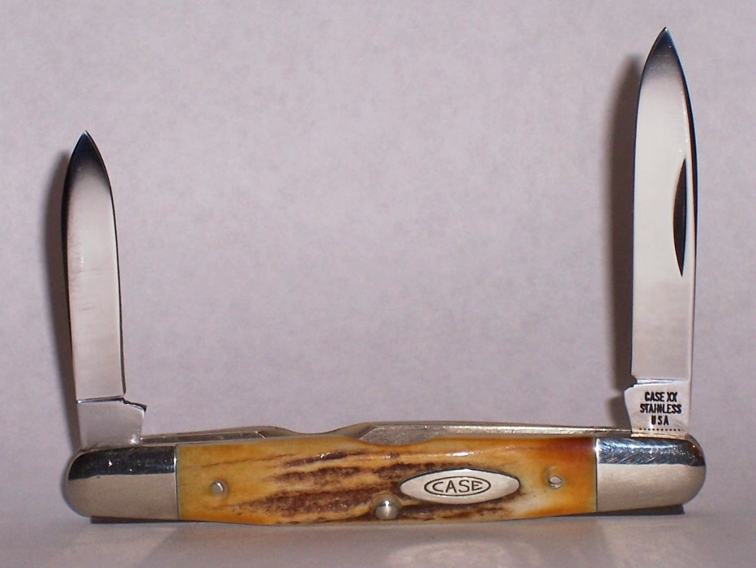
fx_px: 2228
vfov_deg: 14.5
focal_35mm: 102
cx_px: 378
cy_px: 284
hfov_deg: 19.3
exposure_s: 1/90
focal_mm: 16.8
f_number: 4.6
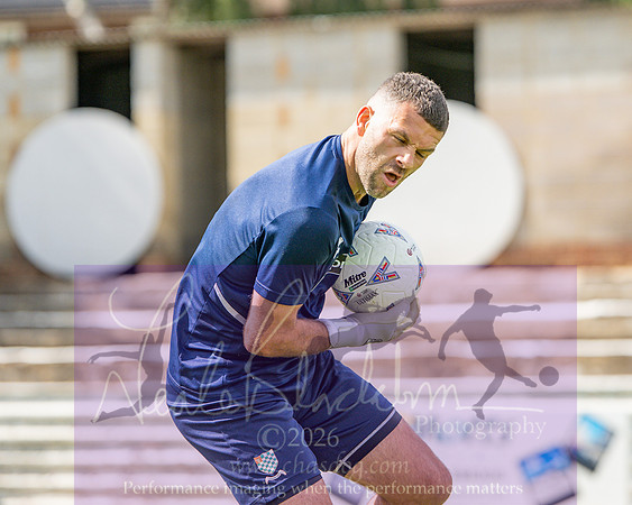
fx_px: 3432
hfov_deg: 10.5
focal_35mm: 184
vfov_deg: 8.4
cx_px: 425
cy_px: 208
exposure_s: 1/6400
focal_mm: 85
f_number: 1.6
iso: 180
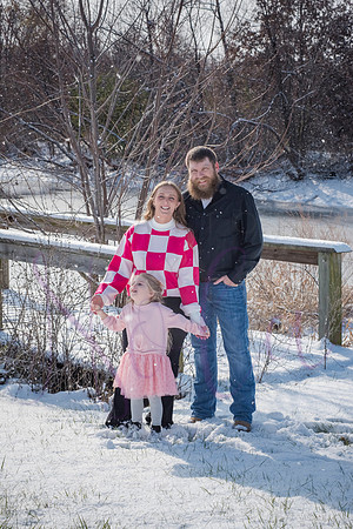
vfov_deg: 22.1
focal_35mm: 92
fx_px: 1353
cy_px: 264
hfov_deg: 14.9
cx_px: 176
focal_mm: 92
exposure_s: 1/1000
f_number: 13
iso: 640
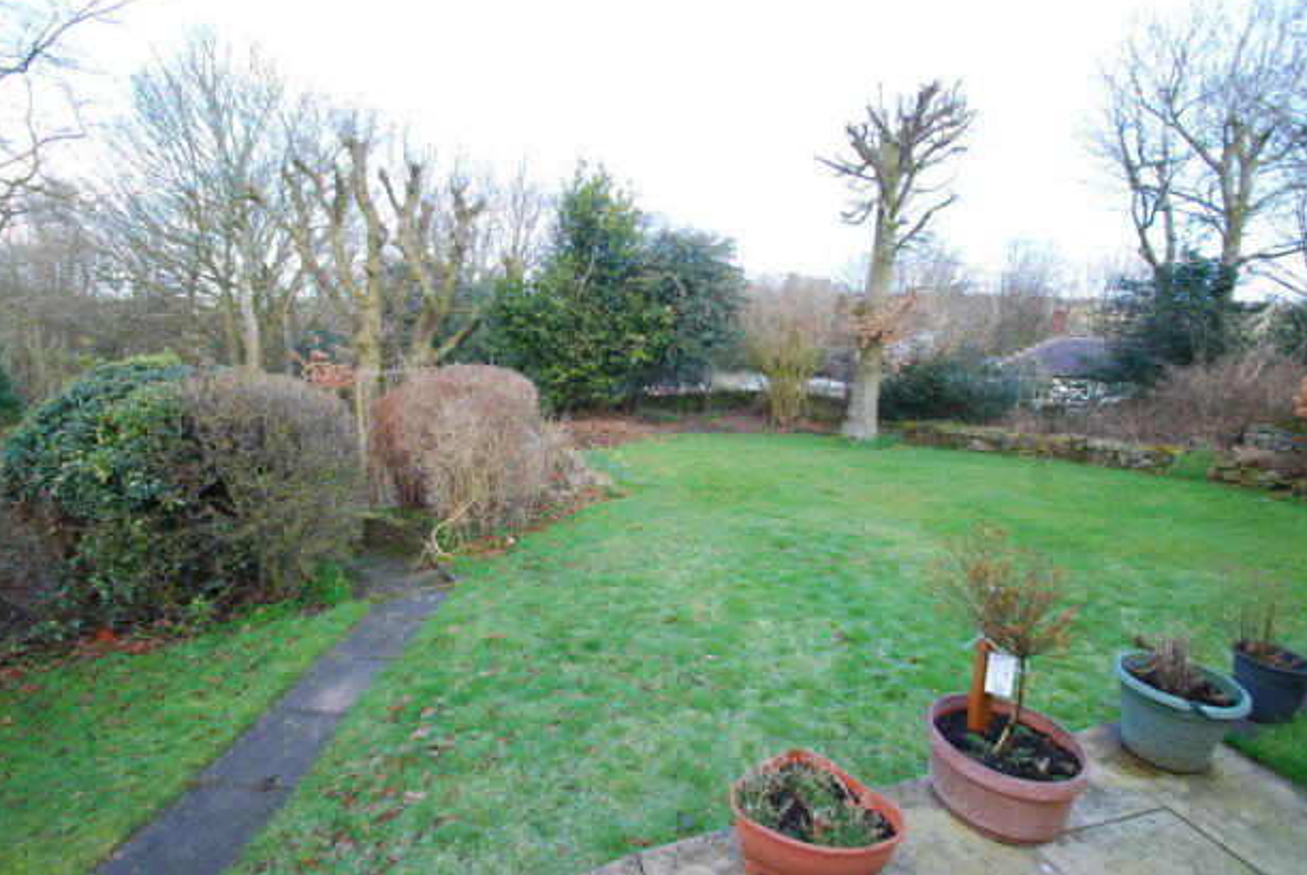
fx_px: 582
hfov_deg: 96.6
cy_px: 421
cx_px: 623
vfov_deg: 73.9
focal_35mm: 16
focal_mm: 10
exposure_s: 1/50
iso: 200
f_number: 6.3
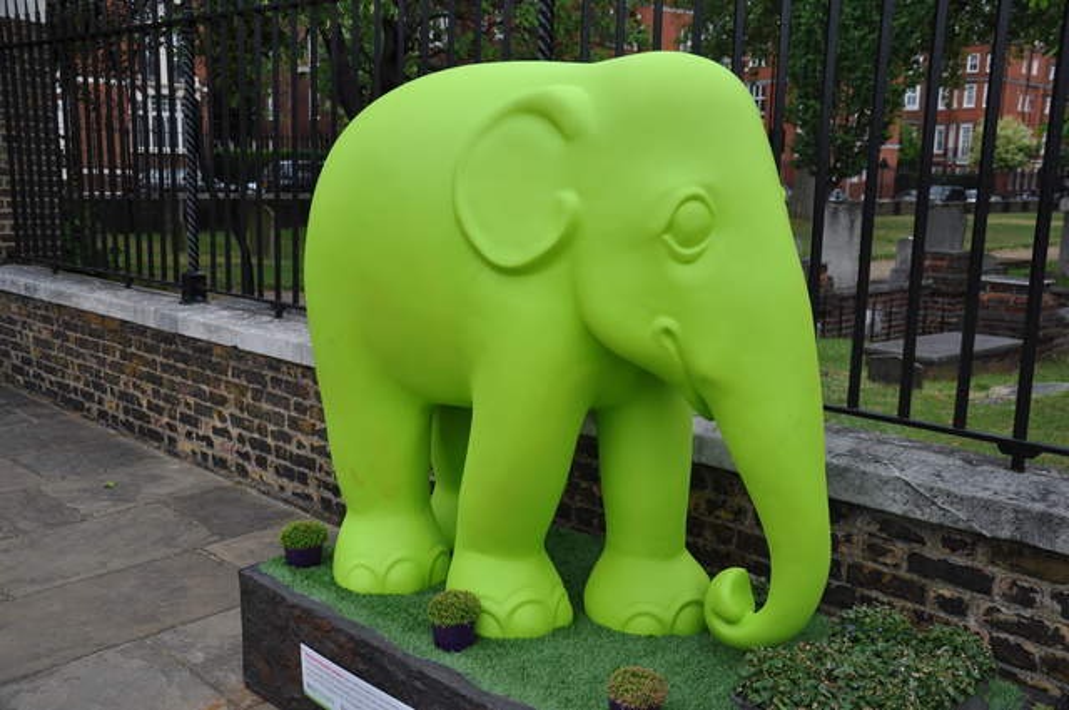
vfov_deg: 36.8
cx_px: 534
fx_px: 1068
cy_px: 355
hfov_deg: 53.2
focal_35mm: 36
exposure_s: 1/40
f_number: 3.8
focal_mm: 24
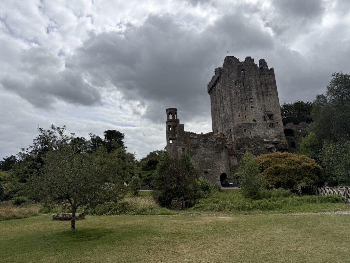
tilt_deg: +13.2
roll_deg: +2.8
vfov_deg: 56.8
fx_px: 243
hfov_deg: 71.6
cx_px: 175
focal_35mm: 24
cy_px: 132
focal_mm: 6.76
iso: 80
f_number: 1.78
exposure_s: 1/9091
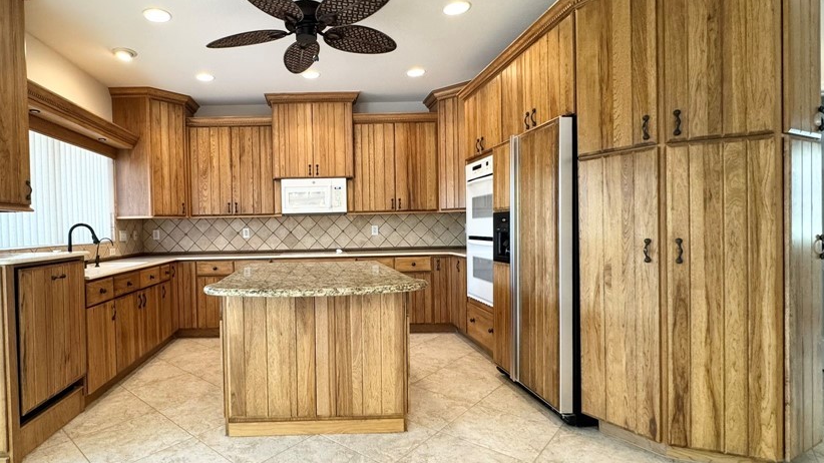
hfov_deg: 88.2
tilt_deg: -2.1
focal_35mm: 19
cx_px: 320
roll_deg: +0.6
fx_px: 415
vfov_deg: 58.3
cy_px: 239
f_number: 2.2
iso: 250
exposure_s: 1/60
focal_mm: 2.22
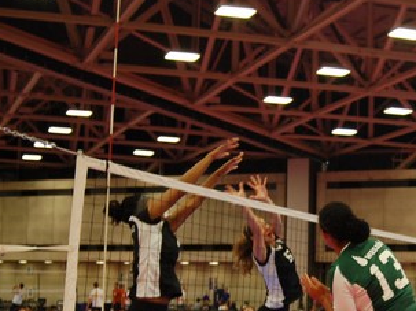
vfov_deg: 18.4
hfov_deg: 24.0
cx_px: 346
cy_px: 212
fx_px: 961
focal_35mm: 80
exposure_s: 1/125
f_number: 3.3
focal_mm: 28
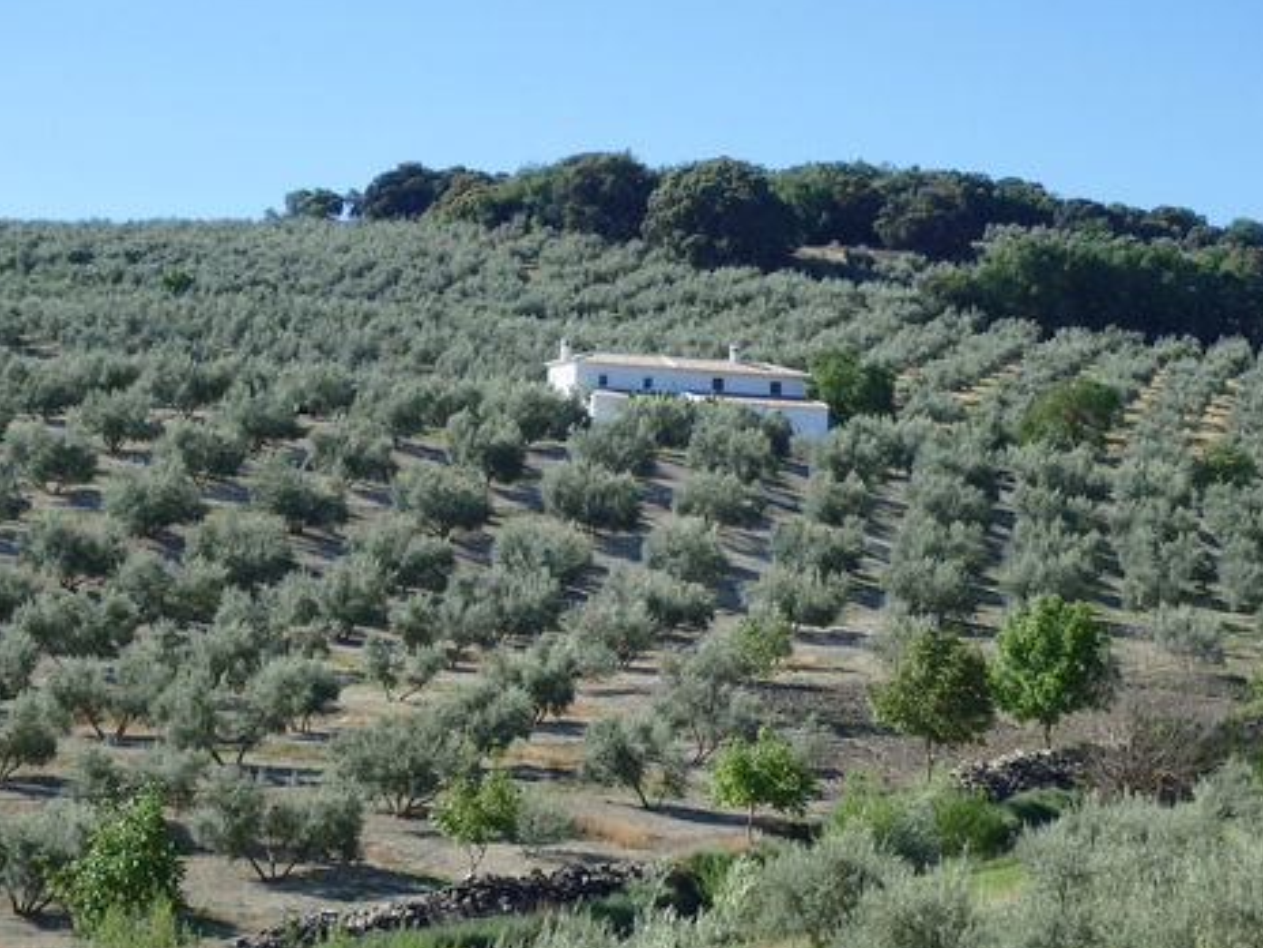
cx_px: 612
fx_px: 3065
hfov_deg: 23.3
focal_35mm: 84
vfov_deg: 17.6
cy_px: 497
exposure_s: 1/320
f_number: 5.9
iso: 125
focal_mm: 14
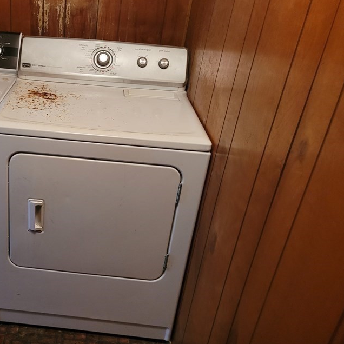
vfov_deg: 44.8
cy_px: 143
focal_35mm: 37
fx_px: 416
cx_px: 80
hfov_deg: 43.3
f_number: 1.8
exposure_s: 1/40
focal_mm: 5.4
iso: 640
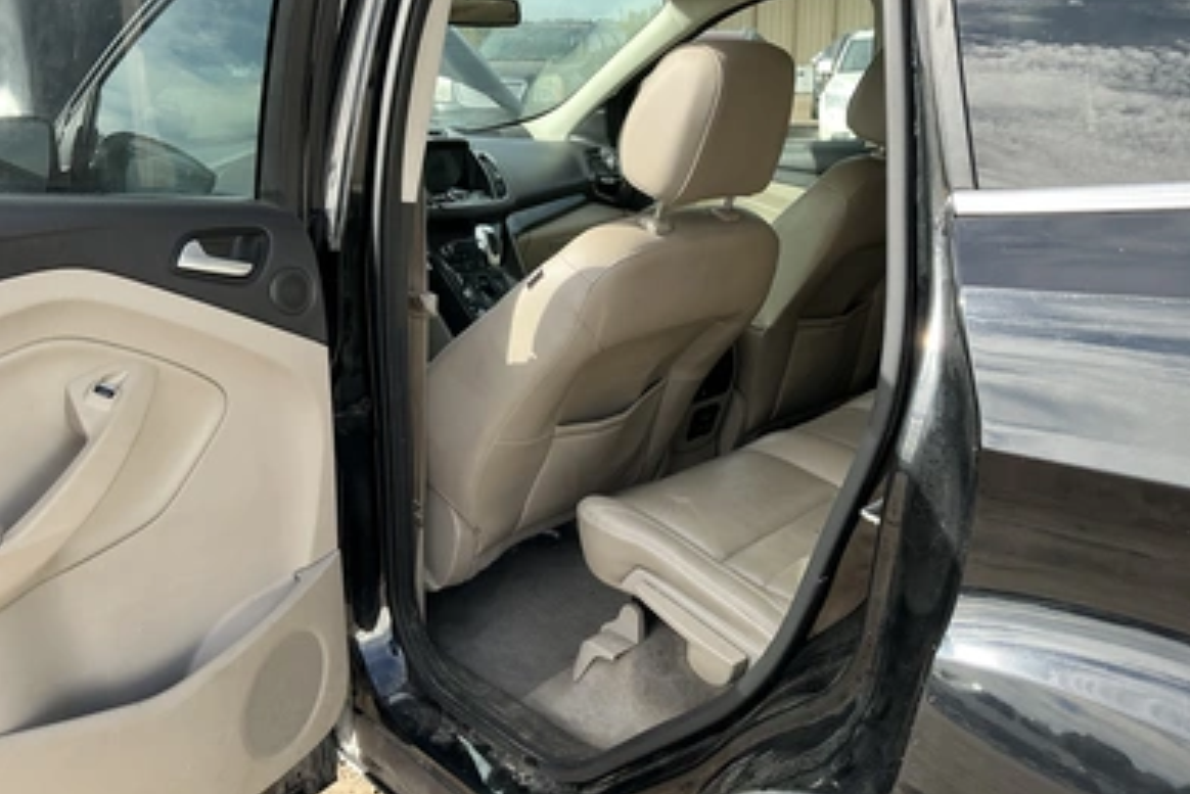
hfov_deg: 61.9
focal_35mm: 30
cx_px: 610
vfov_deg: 43.6
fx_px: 992
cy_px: 346
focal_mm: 3
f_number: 1.8
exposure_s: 1/338
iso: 25
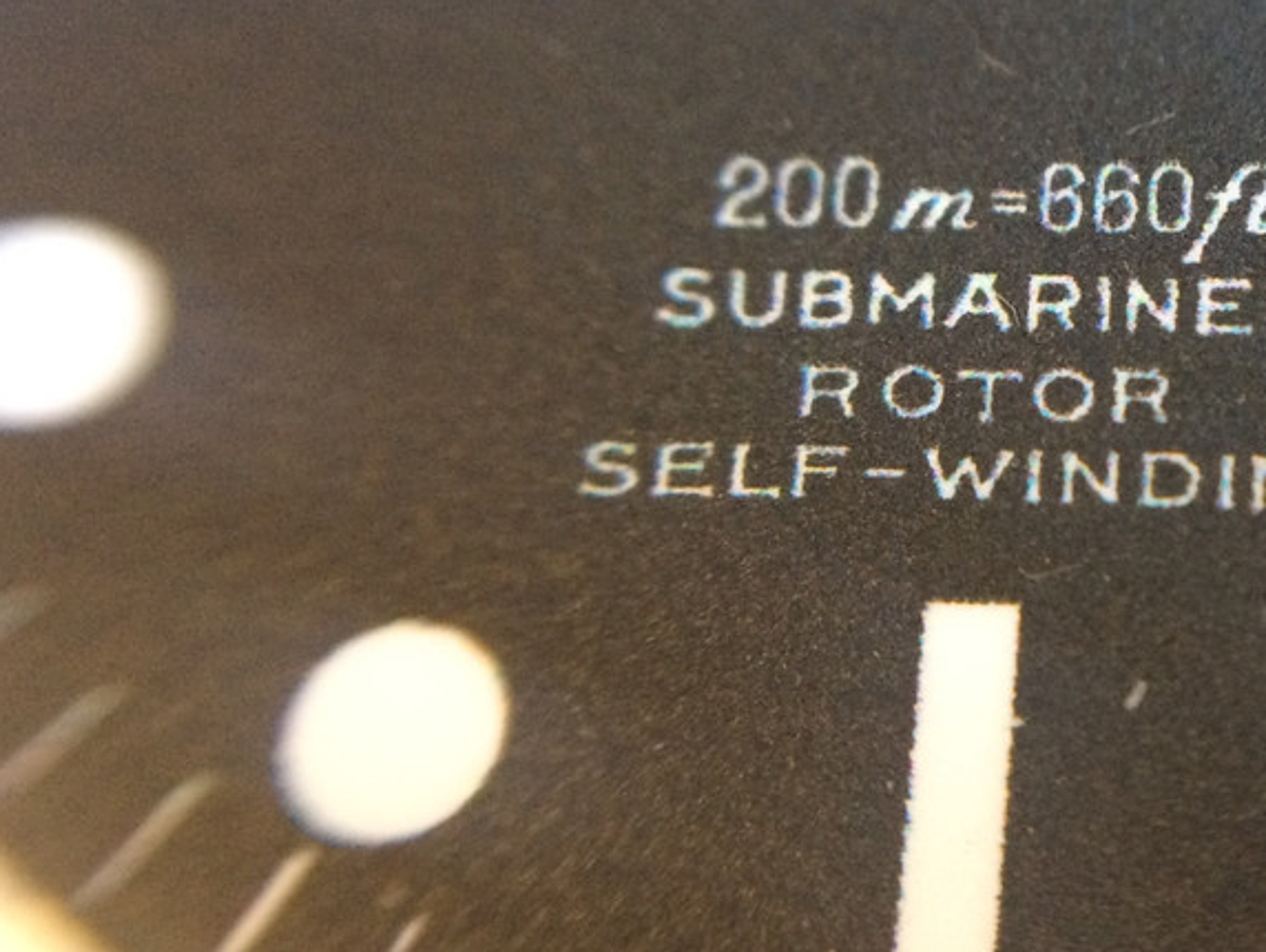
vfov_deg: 26.9
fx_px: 1977
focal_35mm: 54
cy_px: 317
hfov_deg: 33.8
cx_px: 1118
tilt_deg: -73.5
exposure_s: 1/33
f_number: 2.2
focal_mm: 4.15
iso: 250
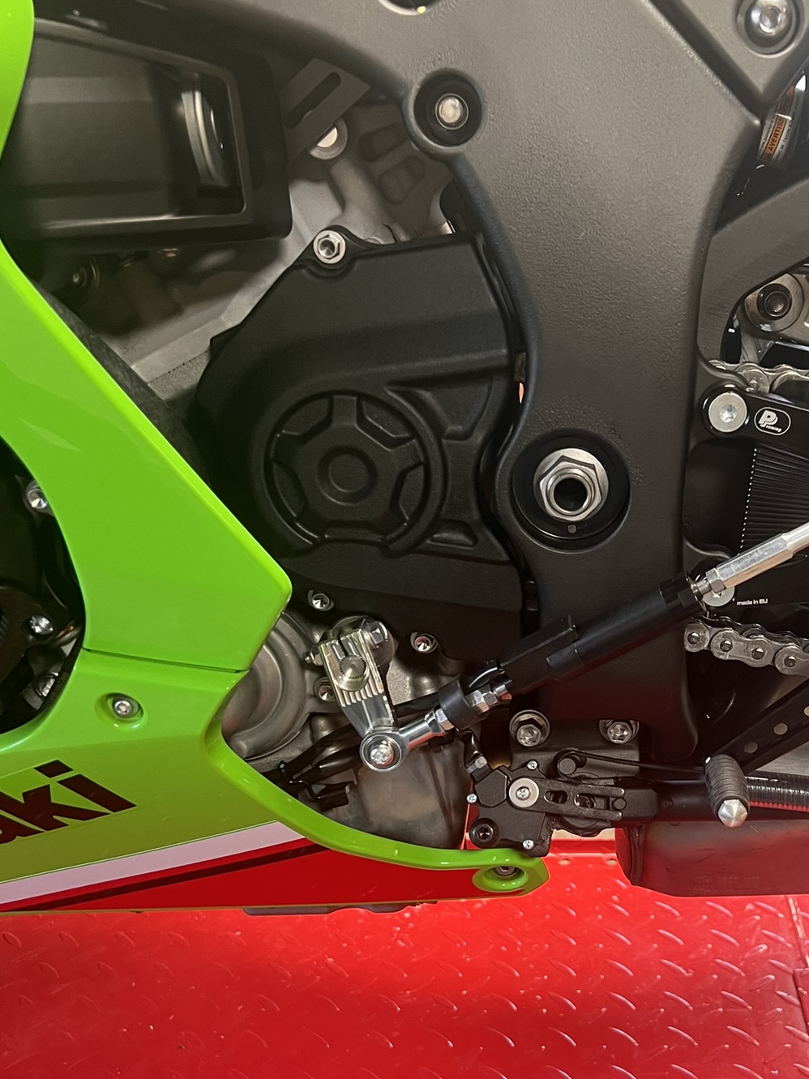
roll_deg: -0.1
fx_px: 1247
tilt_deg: -23.1
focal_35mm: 40
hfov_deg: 35.1
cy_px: 665
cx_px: 615
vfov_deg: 46.4
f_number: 1.5
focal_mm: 5.7
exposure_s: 1/50
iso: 250
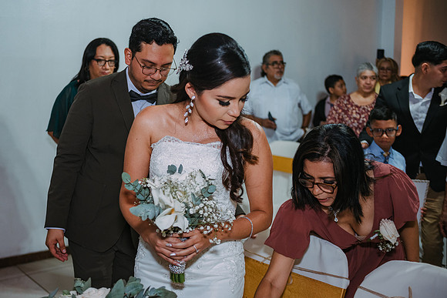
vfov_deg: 30.7
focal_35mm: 44
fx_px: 542
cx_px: 169
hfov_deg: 44.5
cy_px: 126
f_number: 2.8
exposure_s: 1/125
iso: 1000
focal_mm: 35
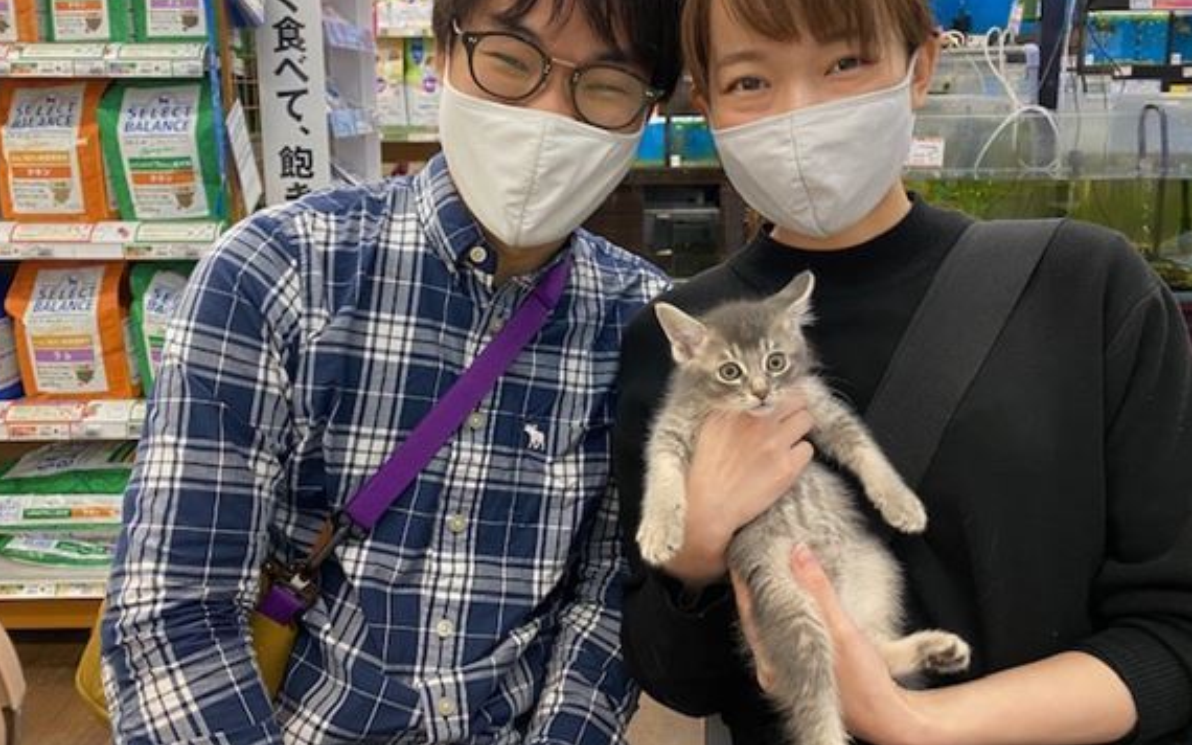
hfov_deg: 64.6
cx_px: 598
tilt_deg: -10.5
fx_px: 942
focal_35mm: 29
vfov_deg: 42.8
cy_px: 278
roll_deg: -0.1
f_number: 1.8
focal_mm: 4.25
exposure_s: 1/60
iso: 125
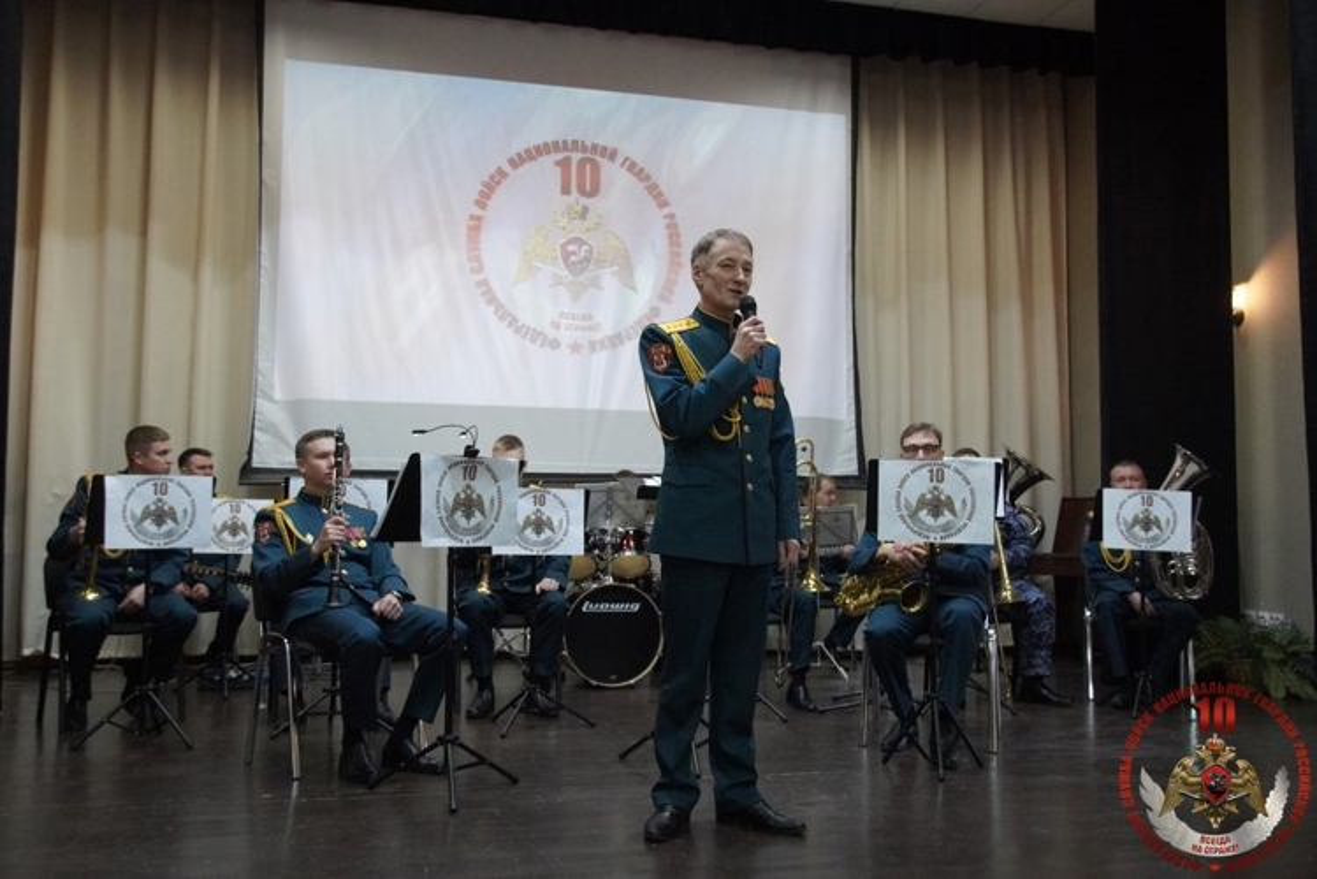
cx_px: 658
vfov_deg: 40.0
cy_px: 440
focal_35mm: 33
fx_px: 1208
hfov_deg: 57.2
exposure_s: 1/160
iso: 6400
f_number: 4
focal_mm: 22
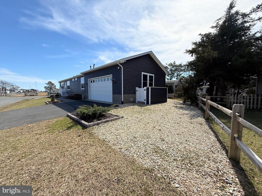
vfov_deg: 85.7
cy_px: 98
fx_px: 106
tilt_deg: -2.9
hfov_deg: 102.1
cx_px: 131
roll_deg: +0.1
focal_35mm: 14
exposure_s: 1/1901
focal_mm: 2.22
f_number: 2.2
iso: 64
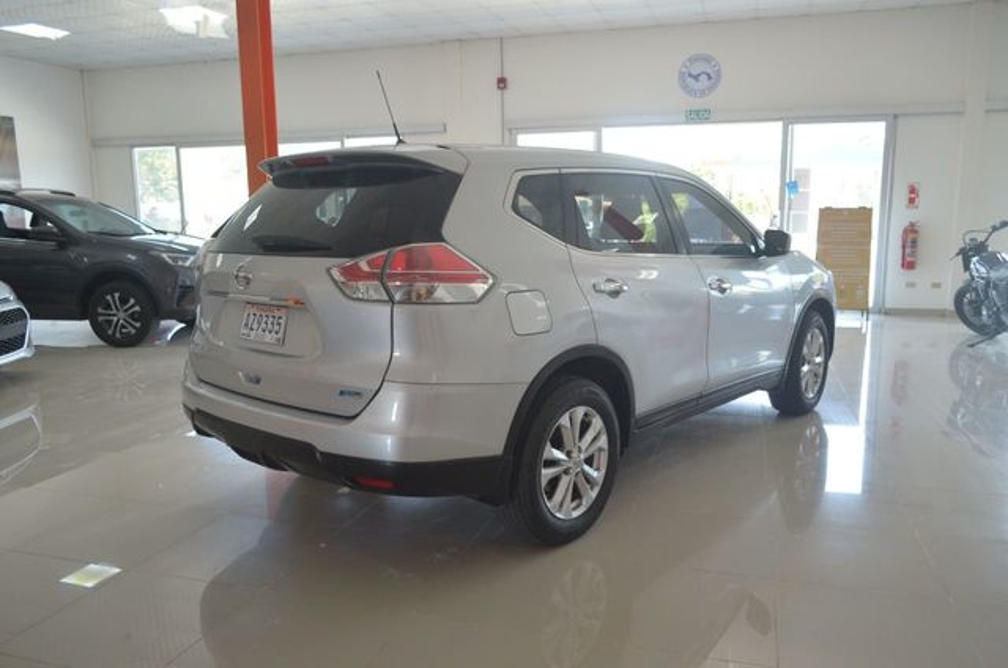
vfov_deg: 47.7
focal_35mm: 27
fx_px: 754
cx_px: 504
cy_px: 334
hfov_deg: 67.5
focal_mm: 18
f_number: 3.5
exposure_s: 1/160
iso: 500
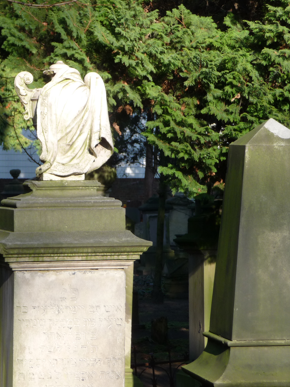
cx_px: 86
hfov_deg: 9.9
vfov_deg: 13.2
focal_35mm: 150
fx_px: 1675
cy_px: 194
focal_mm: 19.1
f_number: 4.7
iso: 100
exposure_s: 1/160
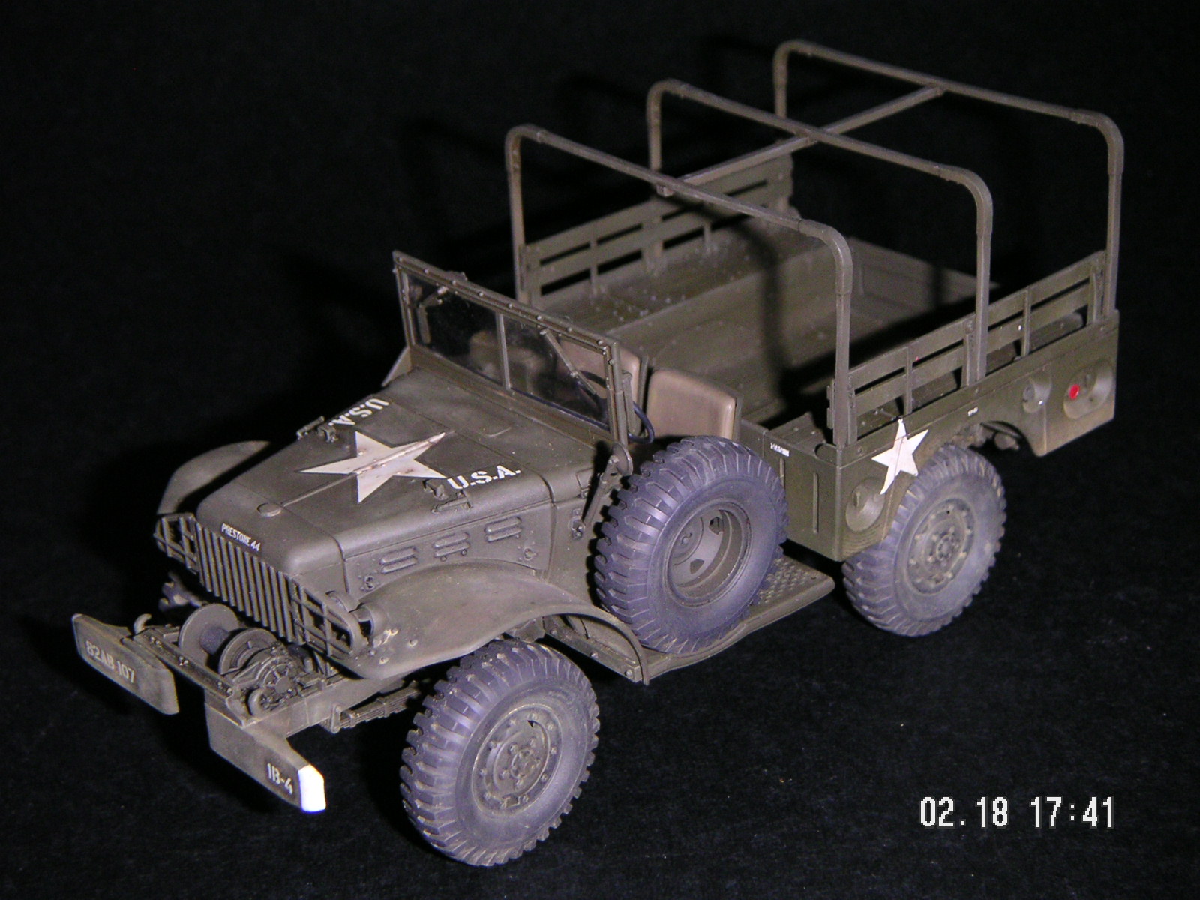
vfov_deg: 22.3
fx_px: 2288
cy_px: 450
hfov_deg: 29.4
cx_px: 600
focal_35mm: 66
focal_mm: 10.3
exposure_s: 1/60
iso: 160
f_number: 6.7
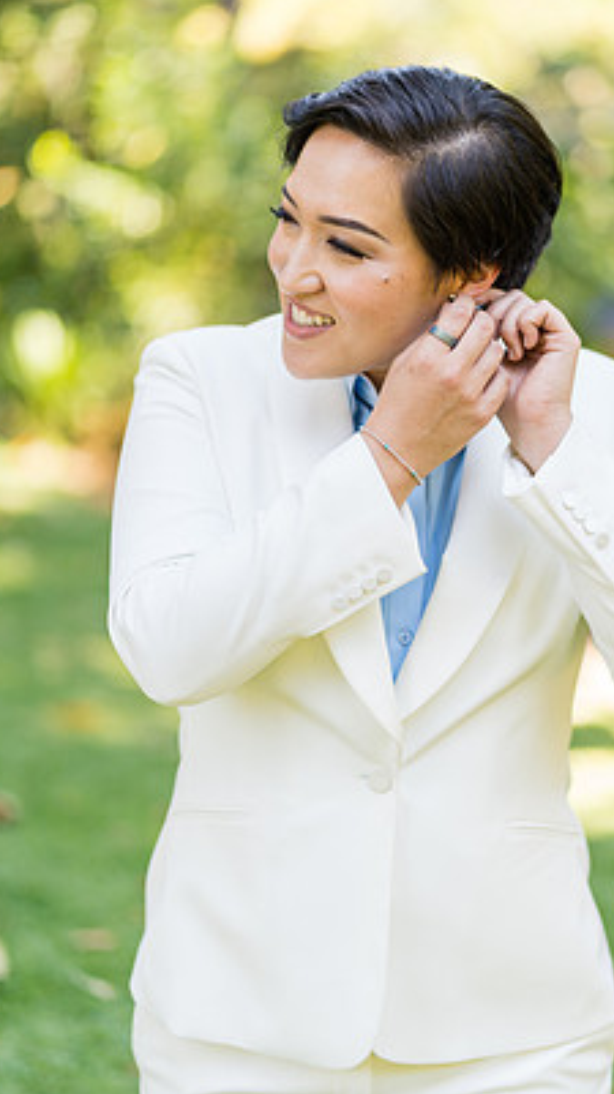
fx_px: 2900
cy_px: 491
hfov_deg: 12.1
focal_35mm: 100
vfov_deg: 21.4
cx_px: 390
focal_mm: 85
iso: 125
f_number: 1.8
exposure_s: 1/200
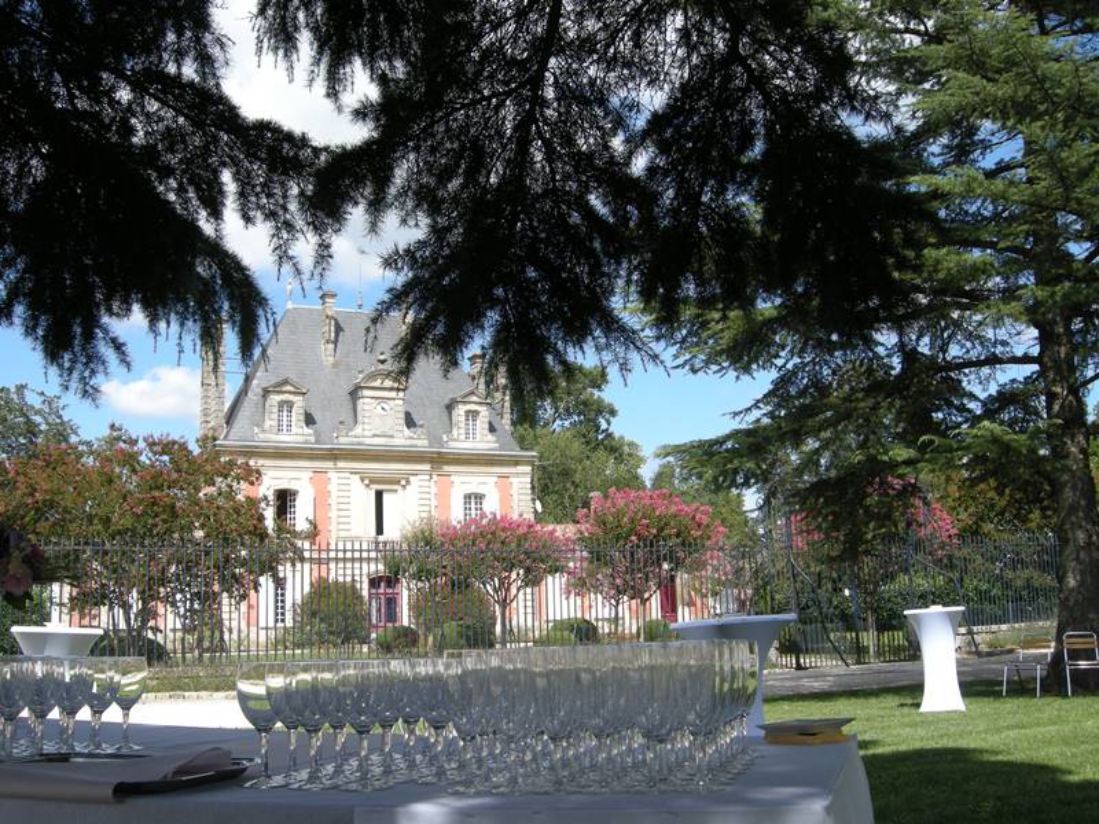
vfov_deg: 40.7
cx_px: 550
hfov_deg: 52.6
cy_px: 412
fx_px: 1111
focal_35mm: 35
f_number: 5.4
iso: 64
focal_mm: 7.5
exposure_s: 1/213
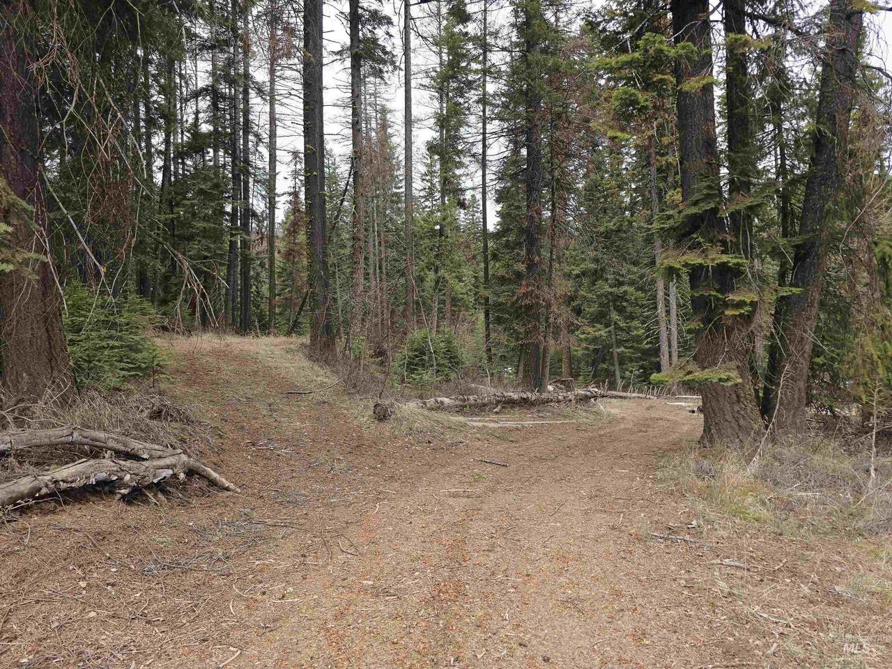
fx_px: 593
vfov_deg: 58.9
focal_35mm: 23
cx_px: 446
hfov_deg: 73.9
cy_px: 334
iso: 12
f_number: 1.7
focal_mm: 6.3
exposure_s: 1/312
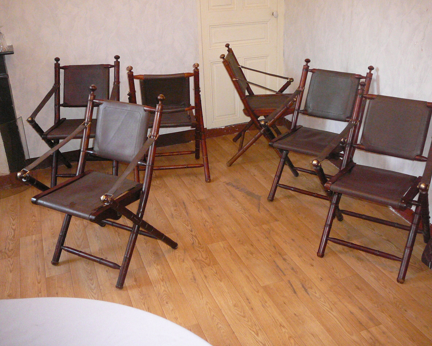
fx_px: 473
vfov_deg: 40.1
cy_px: 173
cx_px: 231
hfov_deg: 49.0
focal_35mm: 37
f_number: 2.8
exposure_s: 1/30
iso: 400
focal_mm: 5.2
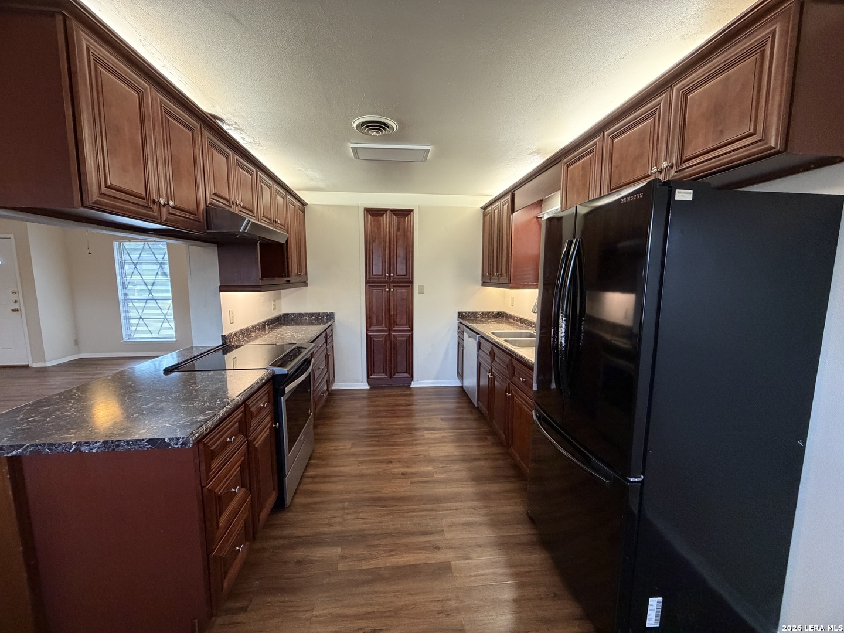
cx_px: 422
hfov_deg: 102.1
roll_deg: +0.2
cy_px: 316
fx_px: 341
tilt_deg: -6.3
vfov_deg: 85.7
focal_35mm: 14
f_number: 2.2
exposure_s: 1/60
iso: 500
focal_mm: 2.22
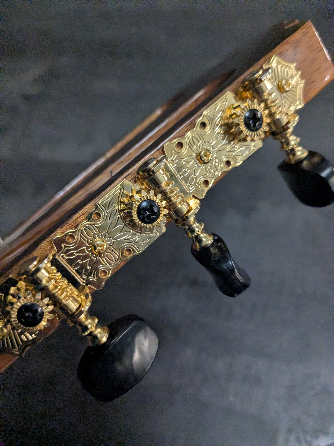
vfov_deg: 65.3
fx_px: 347
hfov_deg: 51.4
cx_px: 167
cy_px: 223
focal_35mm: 27
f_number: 1.73
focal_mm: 4.38
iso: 1030
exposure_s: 1/99.9
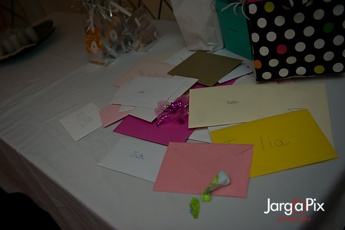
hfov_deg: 54.5
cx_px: 172
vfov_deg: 37.8
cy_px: 115
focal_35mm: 35
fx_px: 335
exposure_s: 1/125
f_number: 3.2
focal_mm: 35
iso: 1600
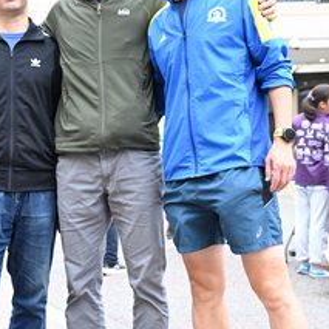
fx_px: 743
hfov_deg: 24.9
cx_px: 121
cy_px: 139
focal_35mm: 69
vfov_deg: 24.9
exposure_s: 1/200
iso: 1600
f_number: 4
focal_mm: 31.5
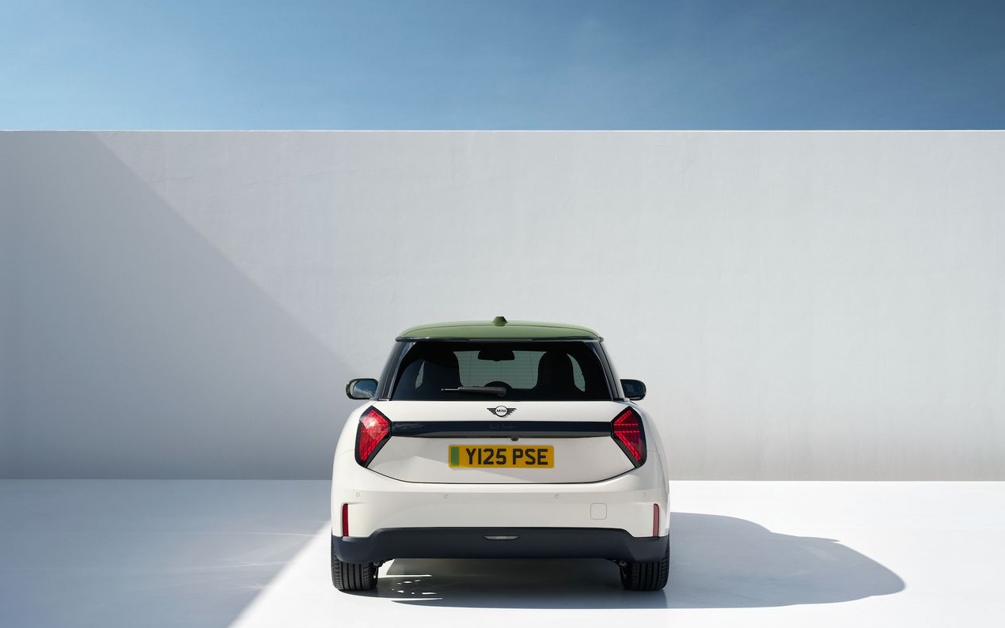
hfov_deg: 42.6
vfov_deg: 27.4
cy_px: 366
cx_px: 502
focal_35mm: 47
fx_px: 1287
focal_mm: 55
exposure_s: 1/200
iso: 500
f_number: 13
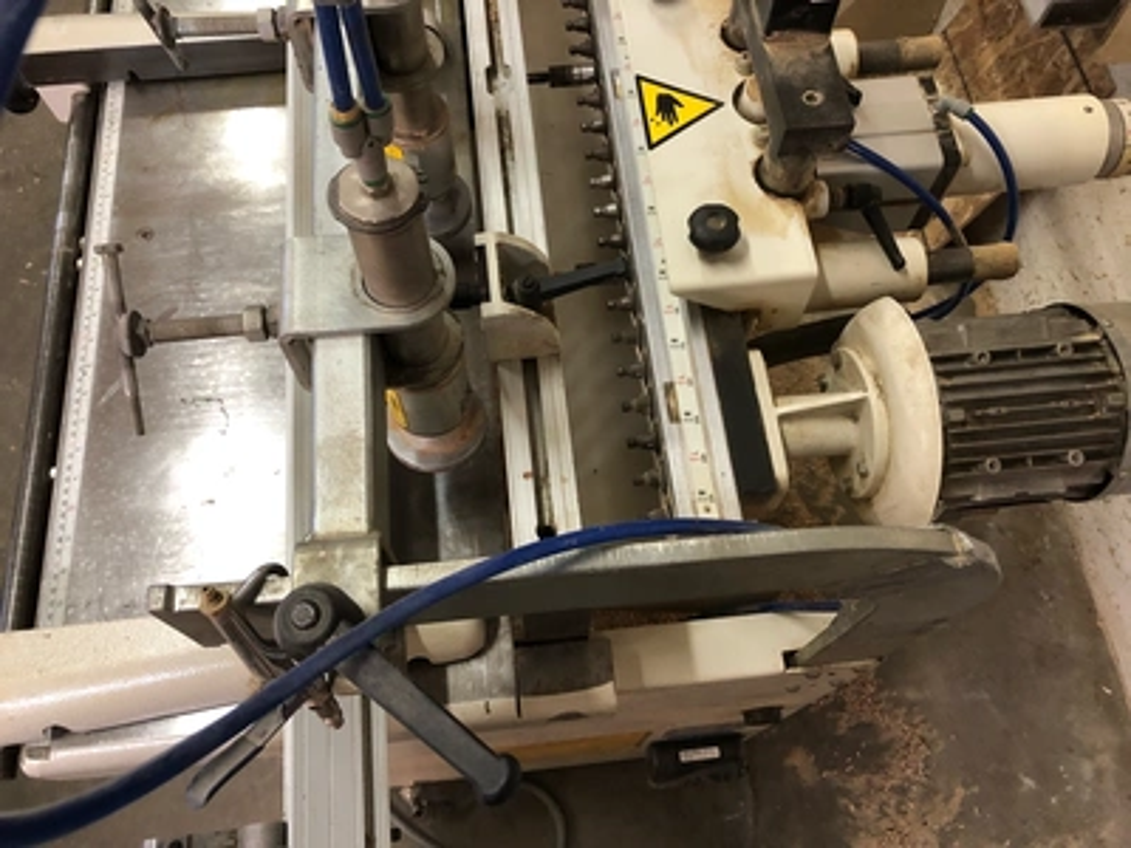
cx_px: 566
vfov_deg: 49.7
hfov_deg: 63.4
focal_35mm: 28
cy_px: 424
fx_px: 915
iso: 50
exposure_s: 1/15
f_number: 1.8
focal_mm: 3.99
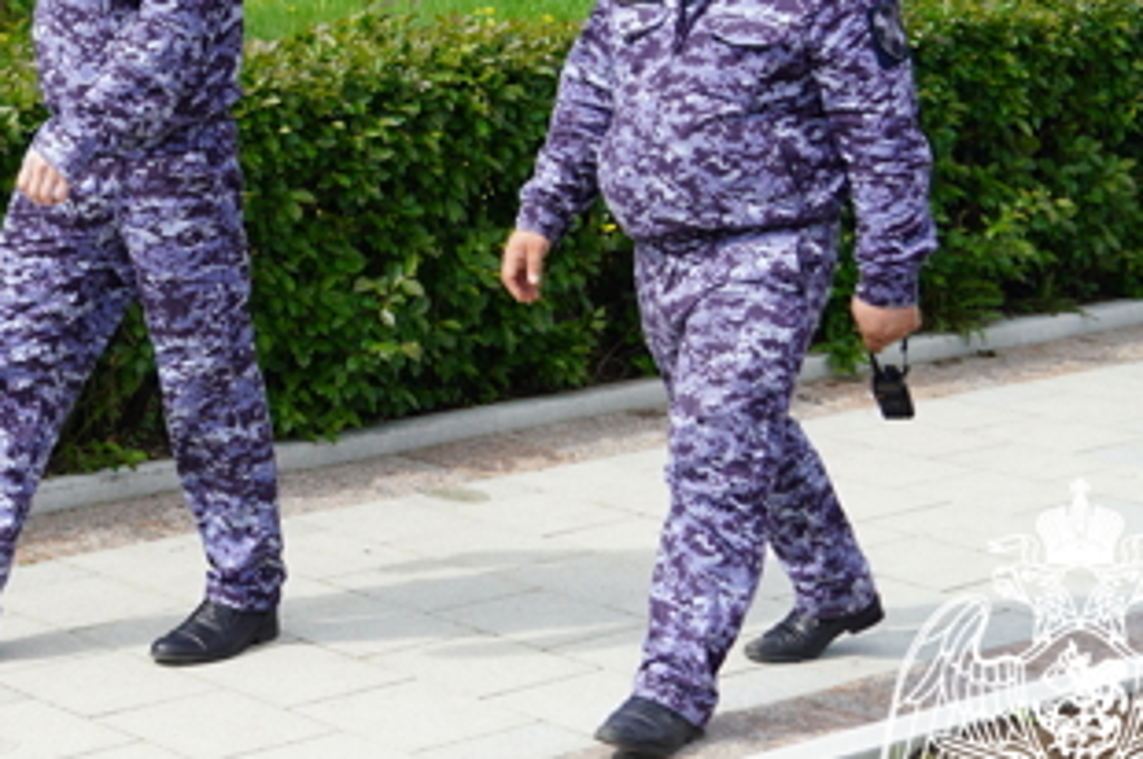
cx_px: -48
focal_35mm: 109
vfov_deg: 12.4
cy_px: 7
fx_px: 3457
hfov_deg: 18.2
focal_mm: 30
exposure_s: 1/320
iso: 100
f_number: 5
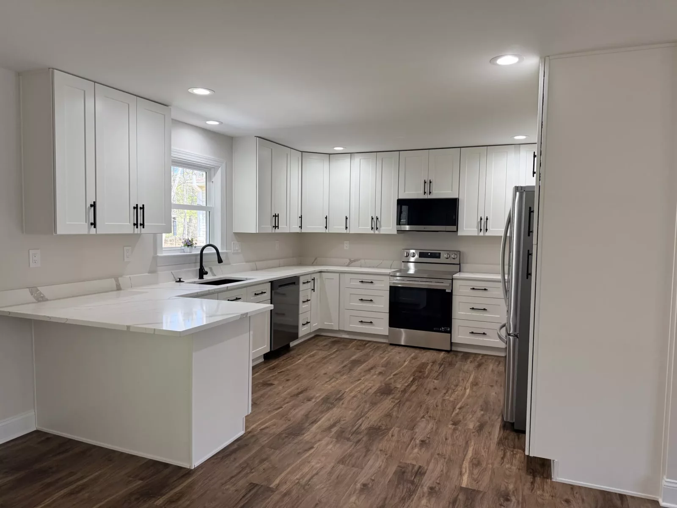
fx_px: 469
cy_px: 254
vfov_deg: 56.8
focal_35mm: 24
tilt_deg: -3.6
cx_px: 338
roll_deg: -1.0
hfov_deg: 71.6
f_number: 1.78
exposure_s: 1/198
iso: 200
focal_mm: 6.76
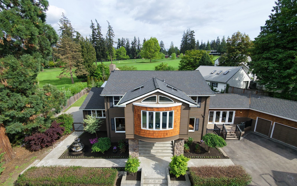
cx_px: 148
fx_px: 138
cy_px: 102
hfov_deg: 94.4
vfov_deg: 67.9
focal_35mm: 17
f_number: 2.2
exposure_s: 1/500
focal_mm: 3.05
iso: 100
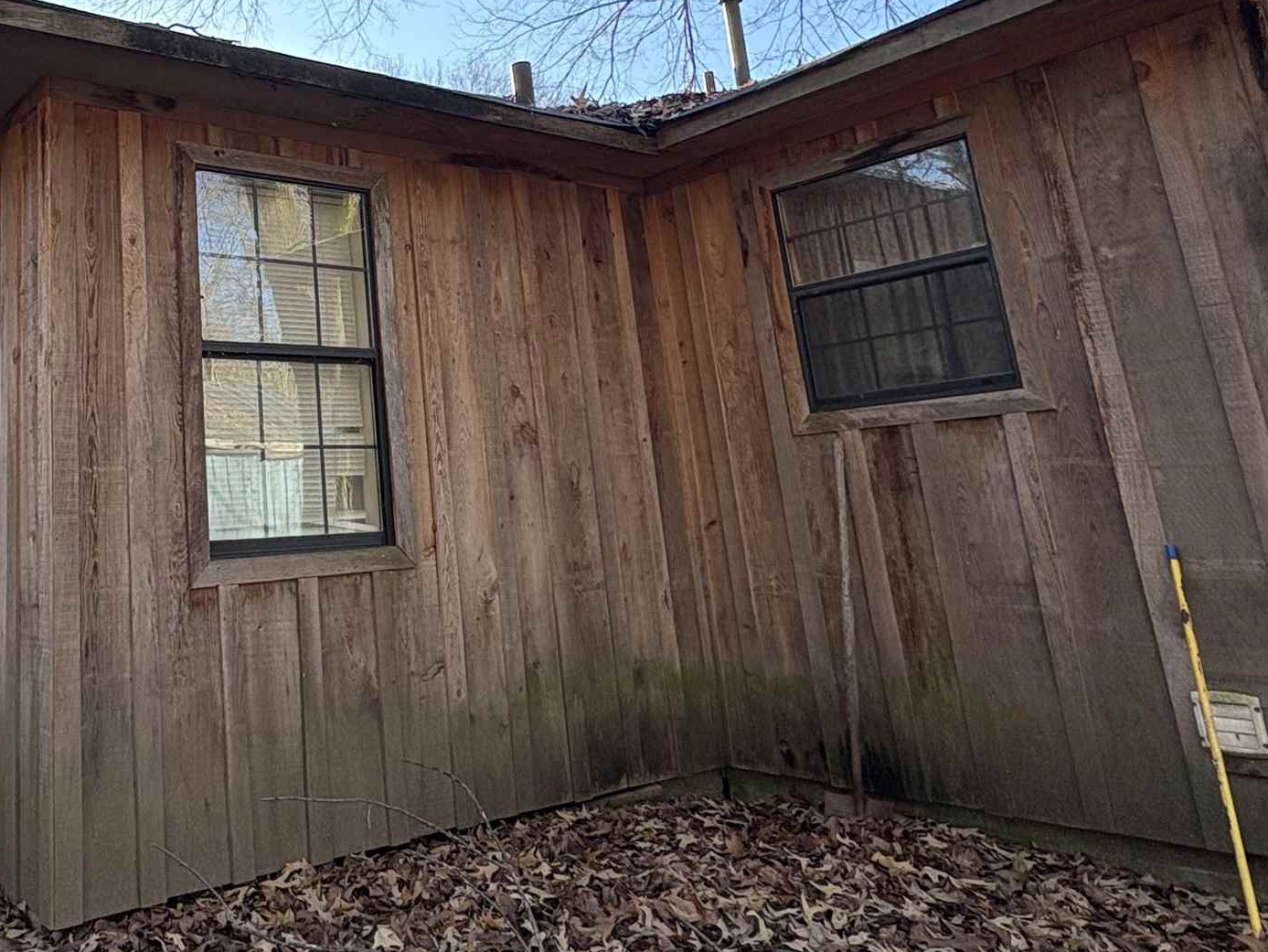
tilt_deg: +14.9
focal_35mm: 31
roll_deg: +3.3
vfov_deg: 44.0
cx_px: 253
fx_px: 1136
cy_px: 238
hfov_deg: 54.3
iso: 50
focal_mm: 2.22
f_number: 2.2
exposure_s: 1/329
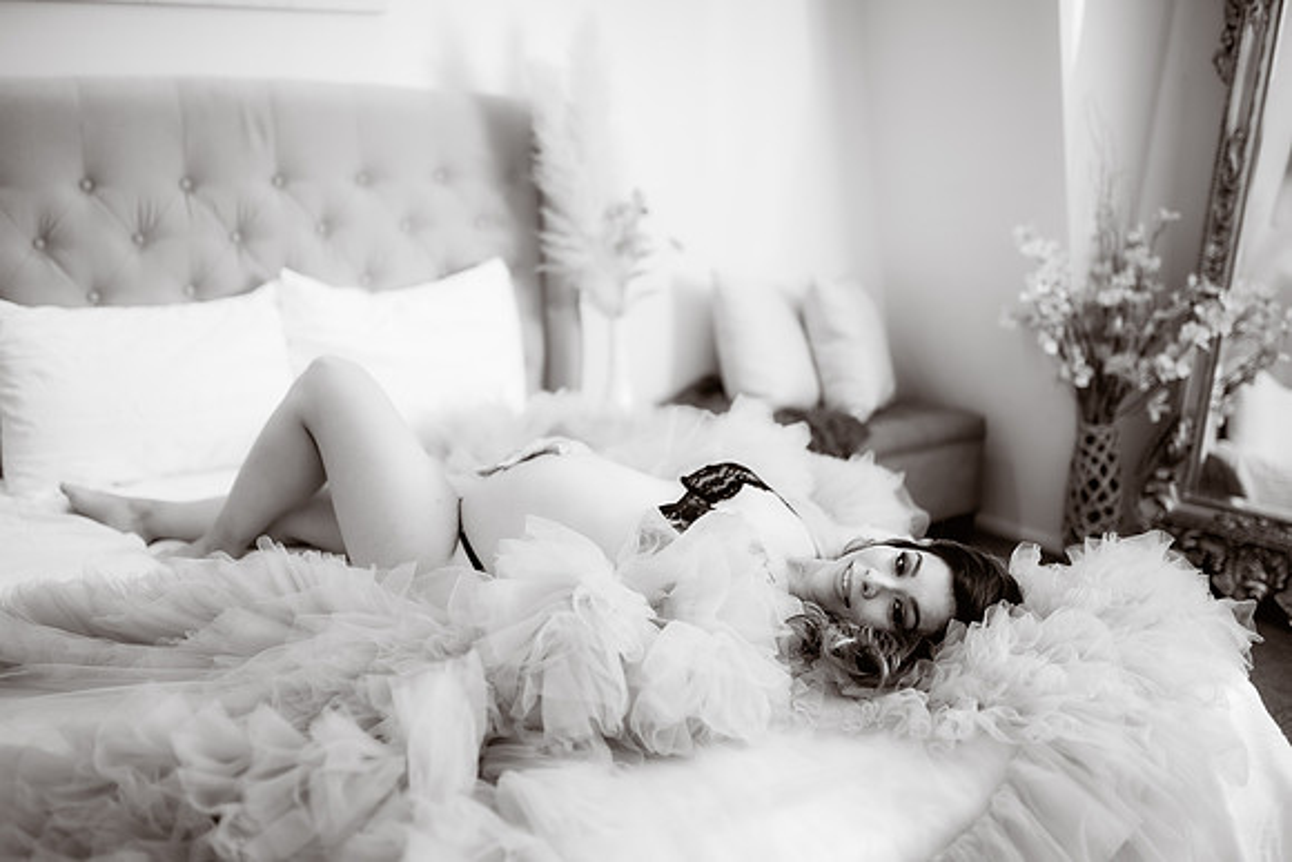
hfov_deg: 54.4
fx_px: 1256
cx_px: 646
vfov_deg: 37.9
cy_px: 431
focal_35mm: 35
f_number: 1.4
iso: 125
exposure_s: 1/125
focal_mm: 35
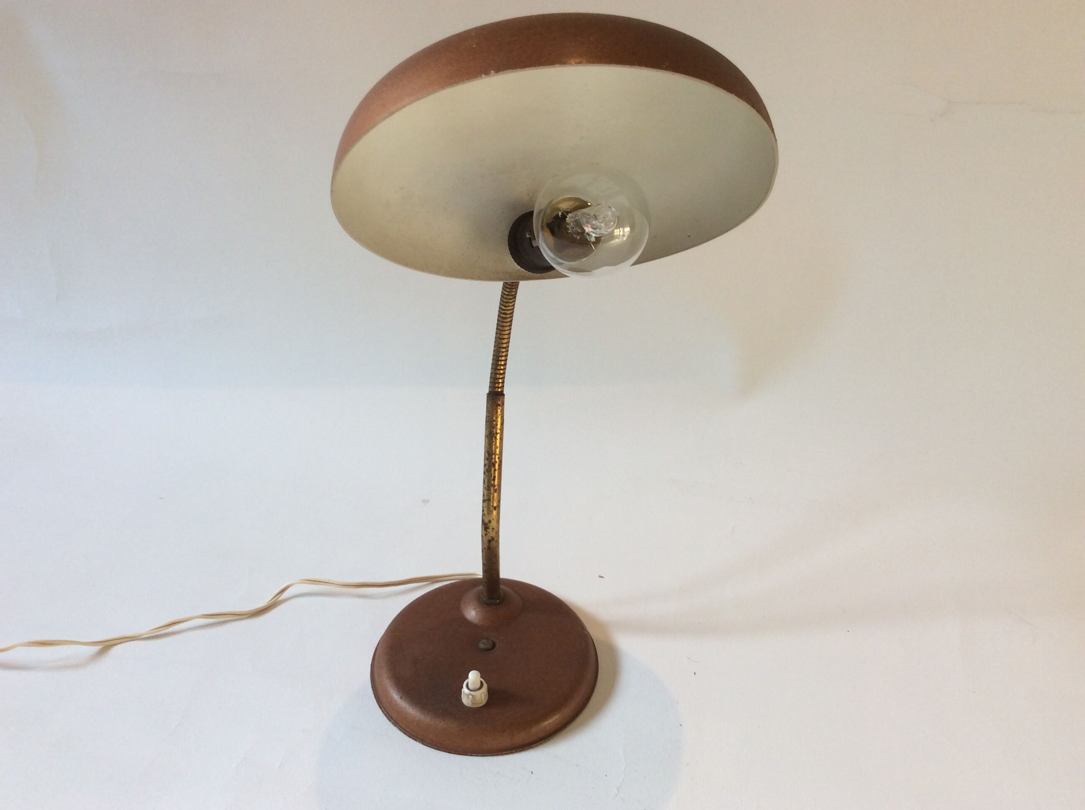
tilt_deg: -33.5
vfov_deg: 44.1
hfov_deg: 56.9
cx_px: 542
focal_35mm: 32
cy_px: 405
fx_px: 1002
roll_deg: +2.0
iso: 40
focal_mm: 3.3
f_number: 2.4
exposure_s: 1/50
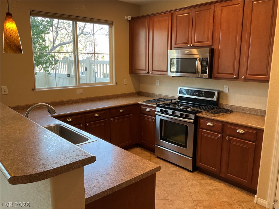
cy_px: 104
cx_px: 140
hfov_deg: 61.7
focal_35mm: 29
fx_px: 234
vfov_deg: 48.2
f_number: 1.8
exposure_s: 1/60
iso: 80
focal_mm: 3
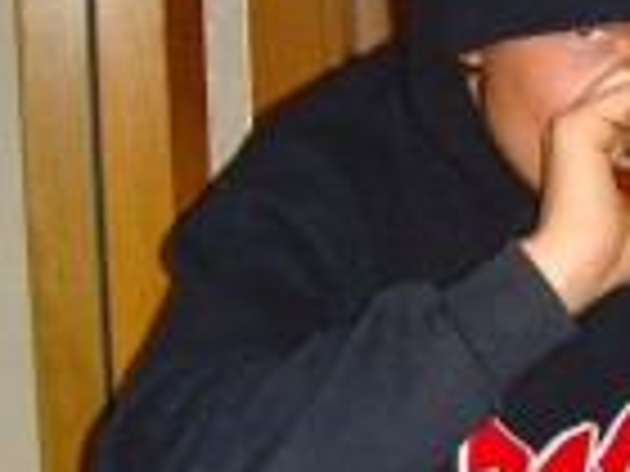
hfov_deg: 13.6
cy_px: 276
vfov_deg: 10.7
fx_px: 2530
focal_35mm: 139
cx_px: 828
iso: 200
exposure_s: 1/45
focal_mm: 6.6
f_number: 3.5
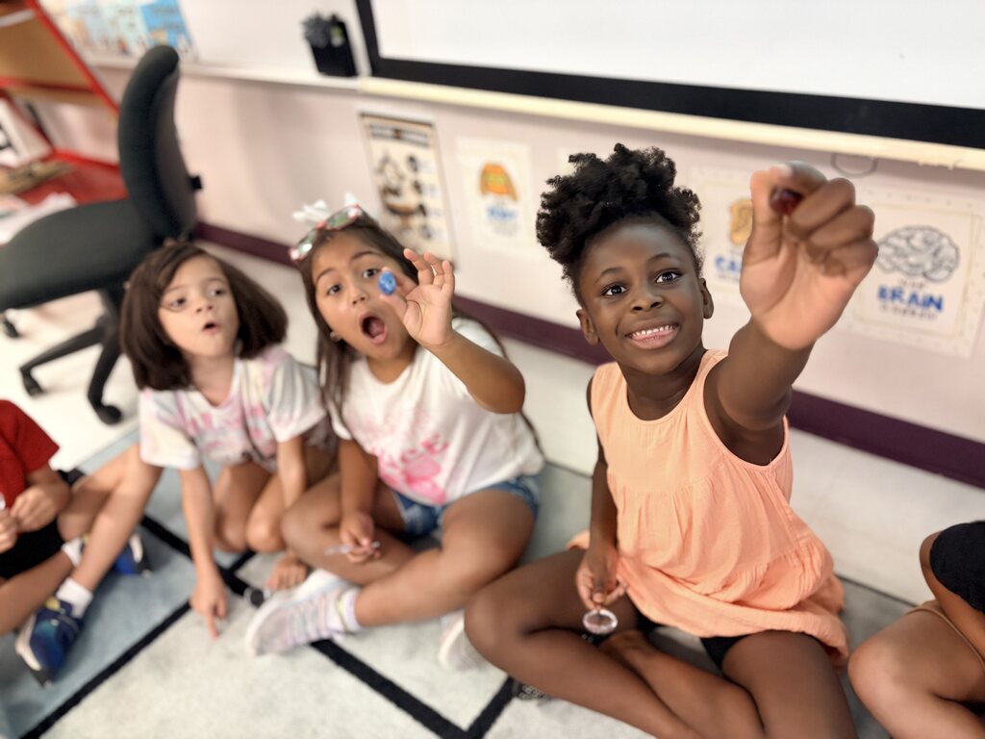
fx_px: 740
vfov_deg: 53.1
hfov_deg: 67.3
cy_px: 370
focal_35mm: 26
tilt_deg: -33.4
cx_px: 492
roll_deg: +10.0
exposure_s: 1/40
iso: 500
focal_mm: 5.96
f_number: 1.6
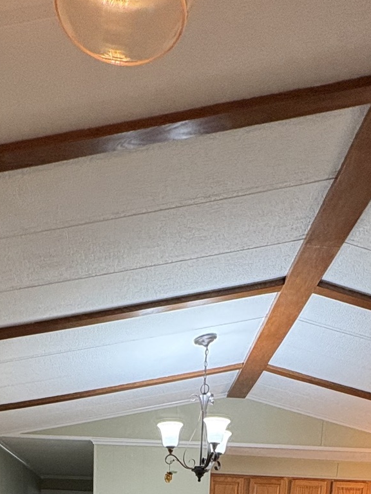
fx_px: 600
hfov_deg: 34.3
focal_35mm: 42
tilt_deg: -14.0
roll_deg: -3.1
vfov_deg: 29.7
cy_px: 716
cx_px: 163
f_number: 2.2
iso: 320
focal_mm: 2.22
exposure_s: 1/60
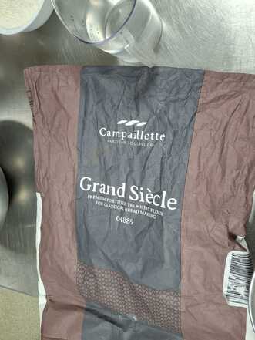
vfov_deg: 69.4
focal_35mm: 25
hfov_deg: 54.9
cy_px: 170
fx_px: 245
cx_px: 128
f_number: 1.8
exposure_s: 1/50
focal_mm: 4.69
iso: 125
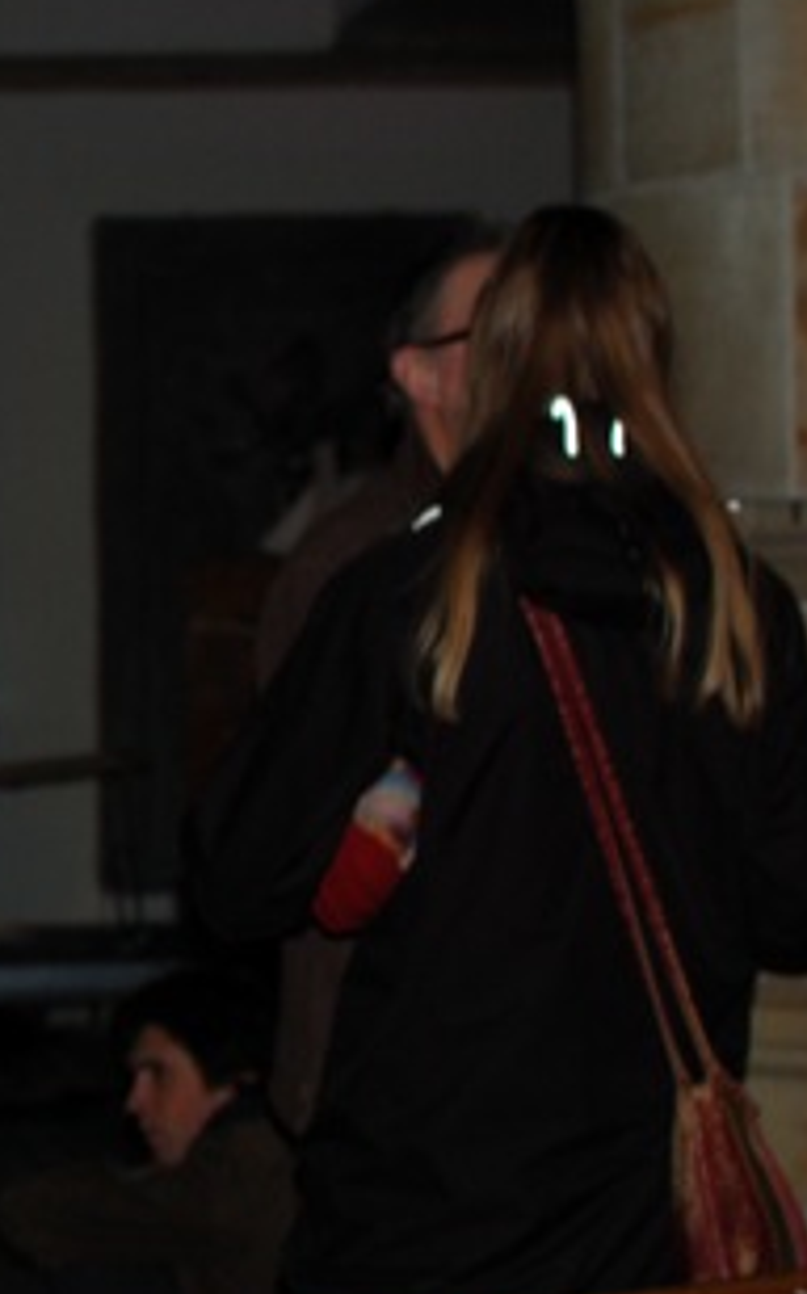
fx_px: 3915
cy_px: 632
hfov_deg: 11.3
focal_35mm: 111
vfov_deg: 18.8
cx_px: -366
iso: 400
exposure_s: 1/60
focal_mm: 35
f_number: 3.5
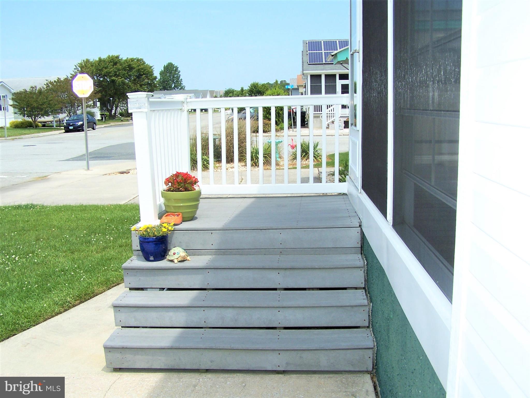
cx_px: 265
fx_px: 582
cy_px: 199
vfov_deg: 37.7
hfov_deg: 49.0
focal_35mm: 38
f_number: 4
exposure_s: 1/750
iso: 80
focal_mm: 6.3
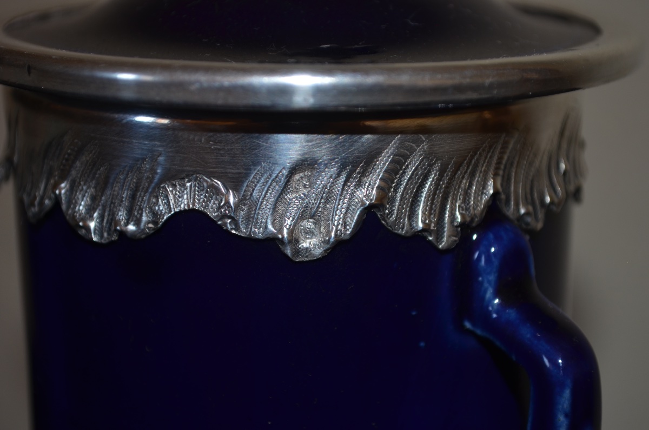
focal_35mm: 82
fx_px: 1484
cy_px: 215
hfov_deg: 24.7
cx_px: 324
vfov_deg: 16.5
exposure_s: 1/30
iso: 200
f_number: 5.6
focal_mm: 55
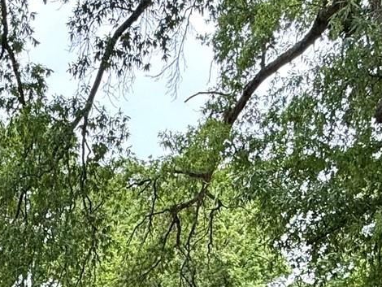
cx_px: 7
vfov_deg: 18.8
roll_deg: -1.0
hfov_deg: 29.7
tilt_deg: -15.3
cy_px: 512
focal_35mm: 61
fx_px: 674
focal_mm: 2.22
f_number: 2.2
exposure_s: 1/297
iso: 50
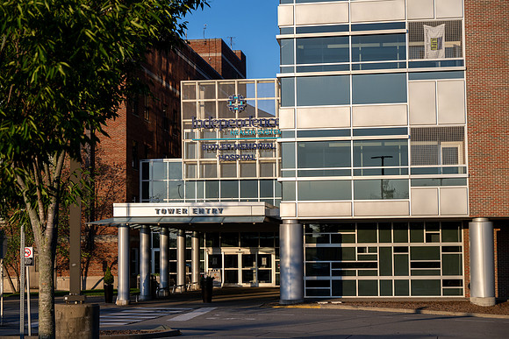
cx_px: 254
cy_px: 170
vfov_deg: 18.2
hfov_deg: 27.0
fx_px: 1061
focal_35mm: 75
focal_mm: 75
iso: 200
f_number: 5.6
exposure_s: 1/640
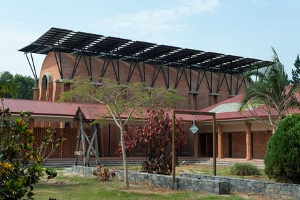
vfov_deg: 27.0
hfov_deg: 39.6
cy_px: 100
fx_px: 417
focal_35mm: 50
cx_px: 150
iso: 400
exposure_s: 1/800
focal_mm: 50
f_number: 10
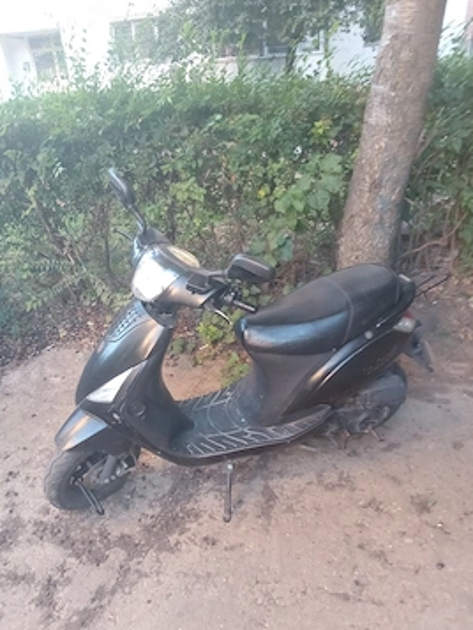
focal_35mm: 28
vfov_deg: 63.3
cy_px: 339
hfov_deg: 49.8
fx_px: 510
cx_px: 226
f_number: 1.8
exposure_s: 1/33.3
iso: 1131
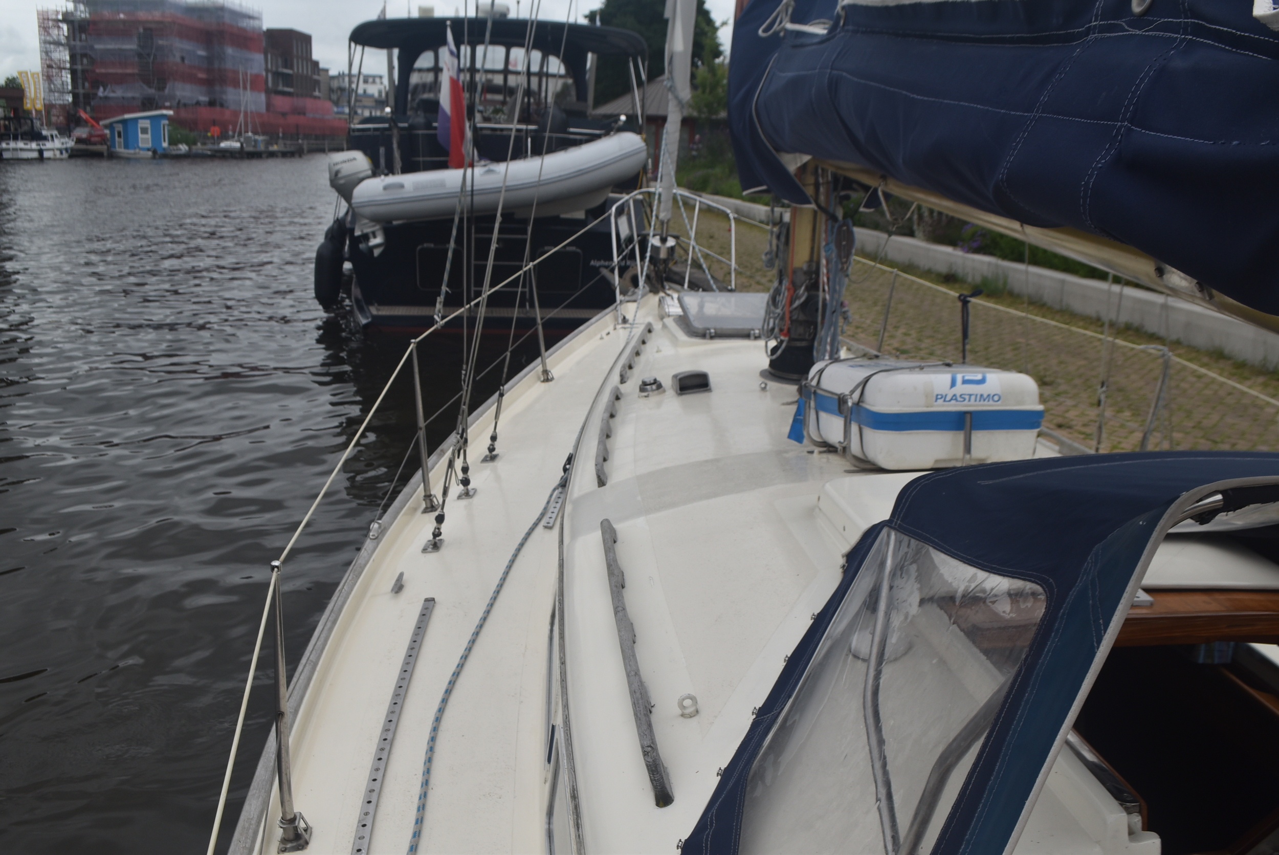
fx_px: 1067
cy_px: 428
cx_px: 640
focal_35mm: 30
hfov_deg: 61.9
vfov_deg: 43.7
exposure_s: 1/320
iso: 200
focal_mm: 20
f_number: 9
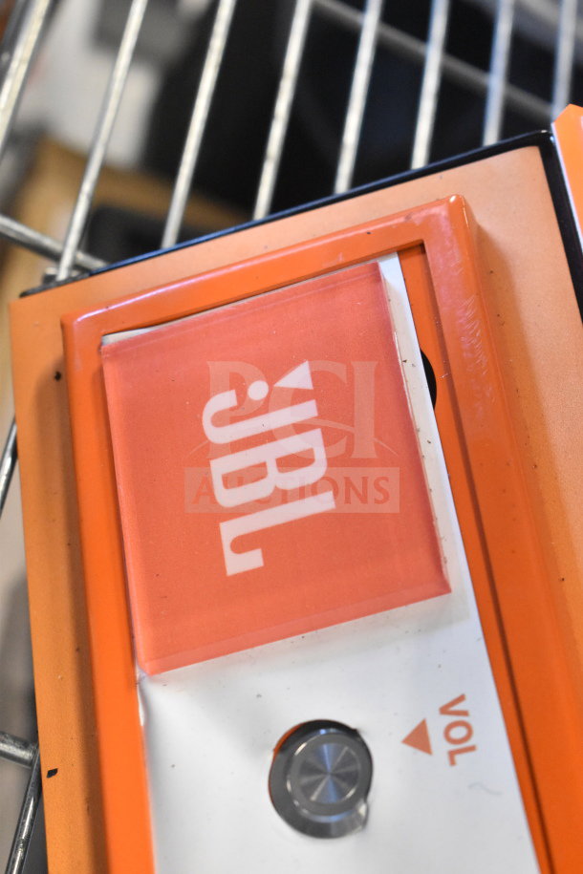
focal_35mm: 78
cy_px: 437
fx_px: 1895
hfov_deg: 17.5
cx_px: 292
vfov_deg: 26.0
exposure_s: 1/80
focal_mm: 52
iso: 6400
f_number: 5.6
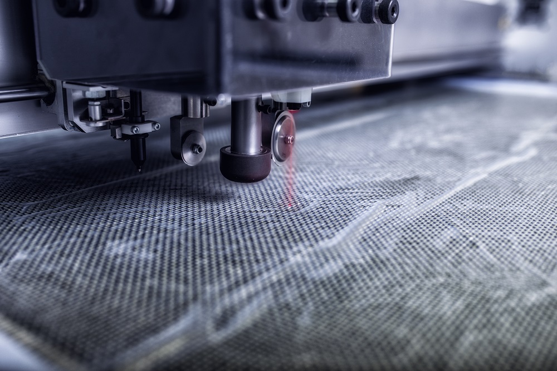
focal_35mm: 35
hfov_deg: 54.4
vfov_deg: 37.9
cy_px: 186
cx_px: 278
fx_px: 542
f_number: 2.8
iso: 100
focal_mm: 35
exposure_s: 1/250
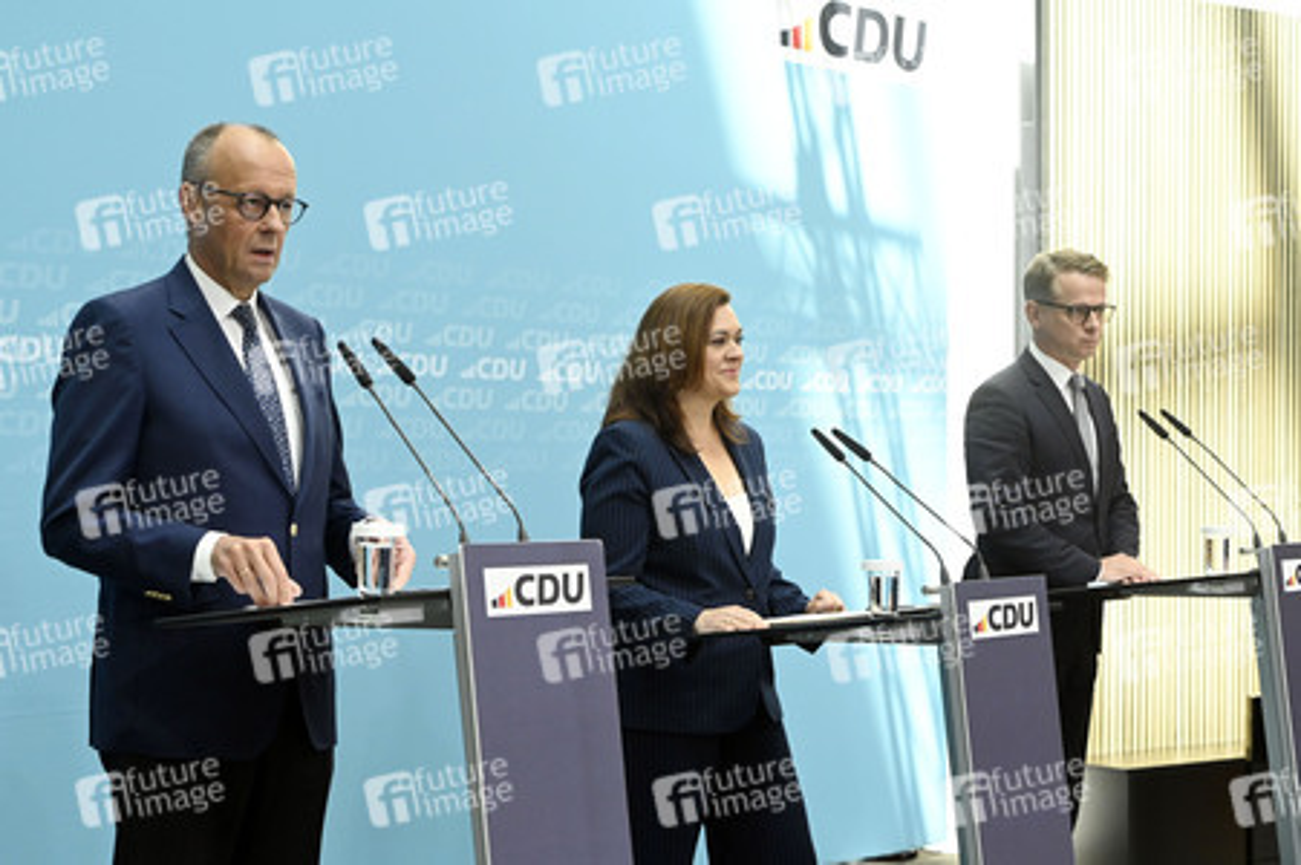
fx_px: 2528
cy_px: 432
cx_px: 650
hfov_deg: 28.9
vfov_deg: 19.4
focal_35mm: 70
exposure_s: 1/1250
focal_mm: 70
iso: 4000
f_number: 5
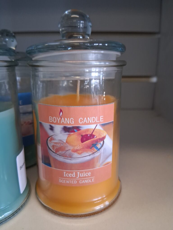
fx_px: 173
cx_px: 86
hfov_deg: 53.1
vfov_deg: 67.3
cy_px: 115
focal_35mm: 26
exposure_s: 1/60
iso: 320
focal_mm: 3.98
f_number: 1.8
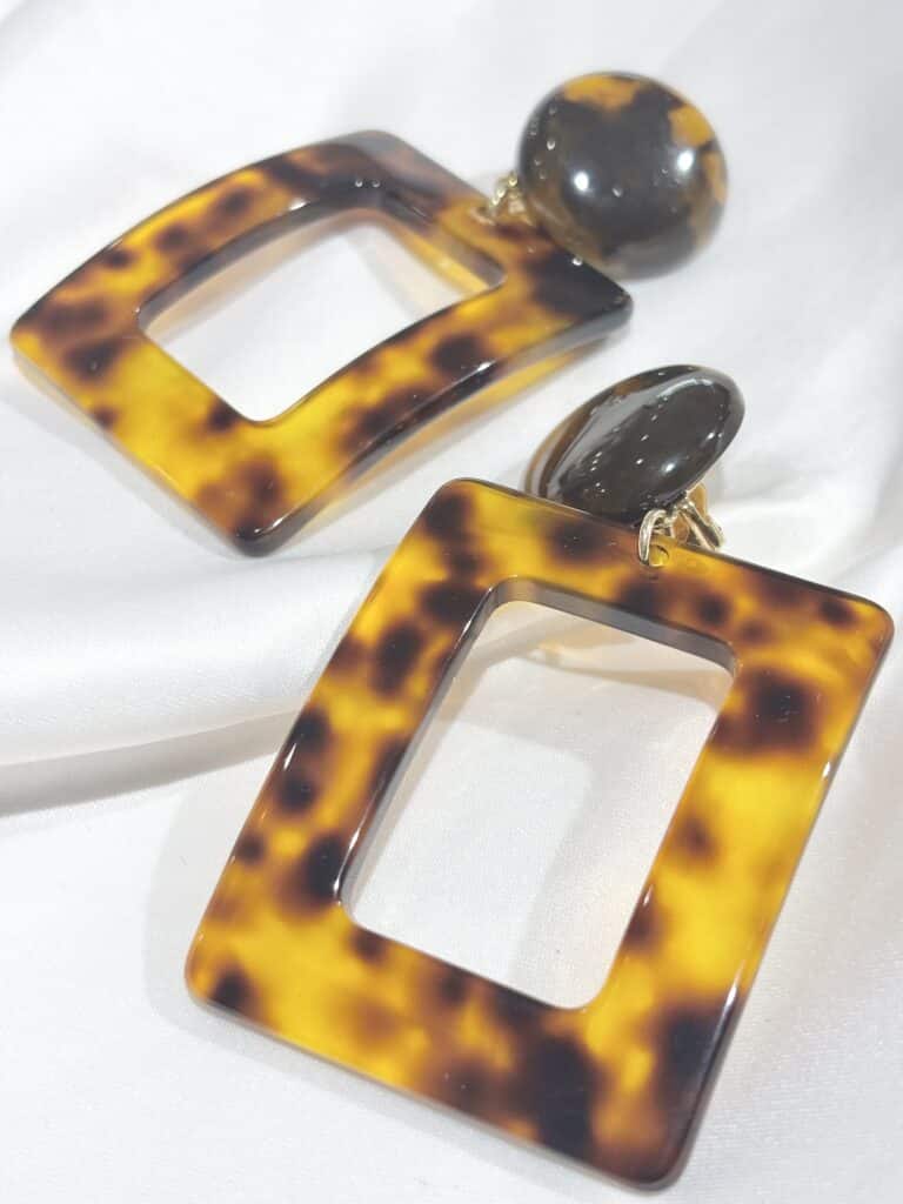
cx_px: 452
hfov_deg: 28.0
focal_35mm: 52
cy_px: 602
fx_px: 1809
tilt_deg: -40.1
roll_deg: +6.8
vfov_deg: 36.8
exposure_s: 1/114
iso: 25
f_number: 1.6
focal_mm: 5.96
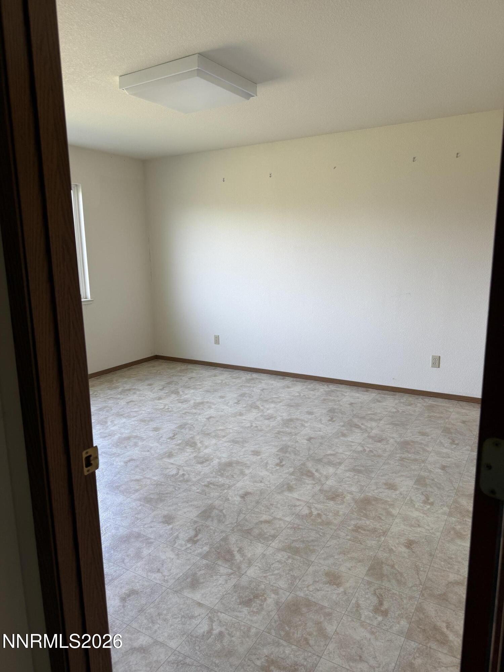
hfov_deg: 56.8
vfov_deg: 71.6
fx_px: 466
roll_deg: +2.1
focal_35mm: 24
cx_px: 252
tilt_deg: -9.7
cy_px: 336
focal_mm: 6.76
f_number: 1.78
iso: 125
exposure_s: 1/121
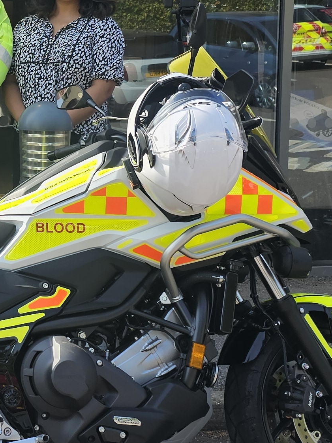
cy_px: 112
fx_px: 1049
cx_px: -156
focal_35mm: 82
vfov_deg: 23.6
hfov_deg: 16.5
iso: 20
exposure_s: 1/373
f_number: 1.7
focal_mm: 6.3
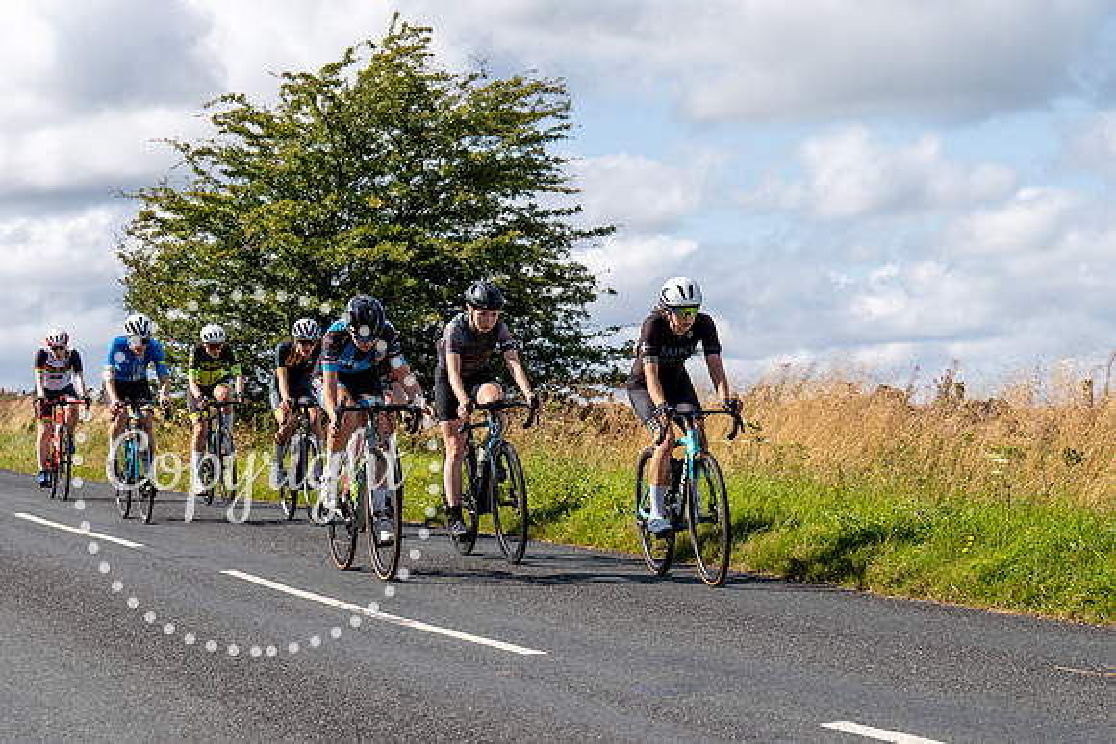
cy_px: 404
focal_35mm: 96
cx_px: 699
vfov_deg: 14.2
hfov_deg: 21.1
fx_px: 2984
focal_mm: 70
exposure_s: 1/800
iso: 100
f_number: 5.6
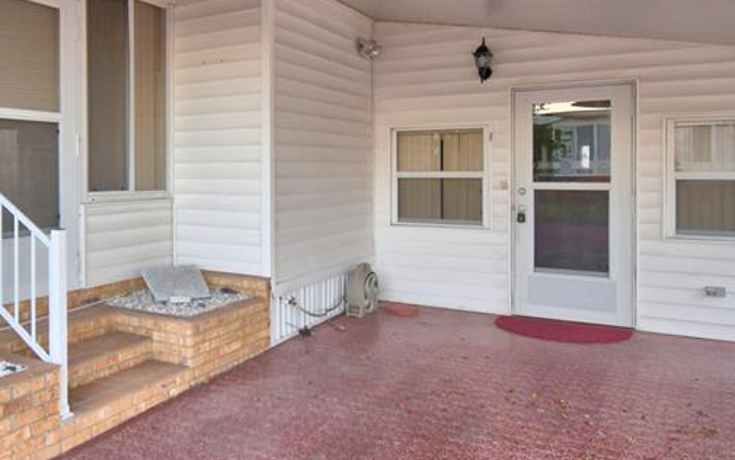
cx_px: 234
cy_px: 175
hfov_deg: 59.5
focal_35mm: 31
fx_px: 621
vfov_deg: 40.4
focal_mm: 10
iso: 400
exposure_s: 1/60
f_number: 4.5
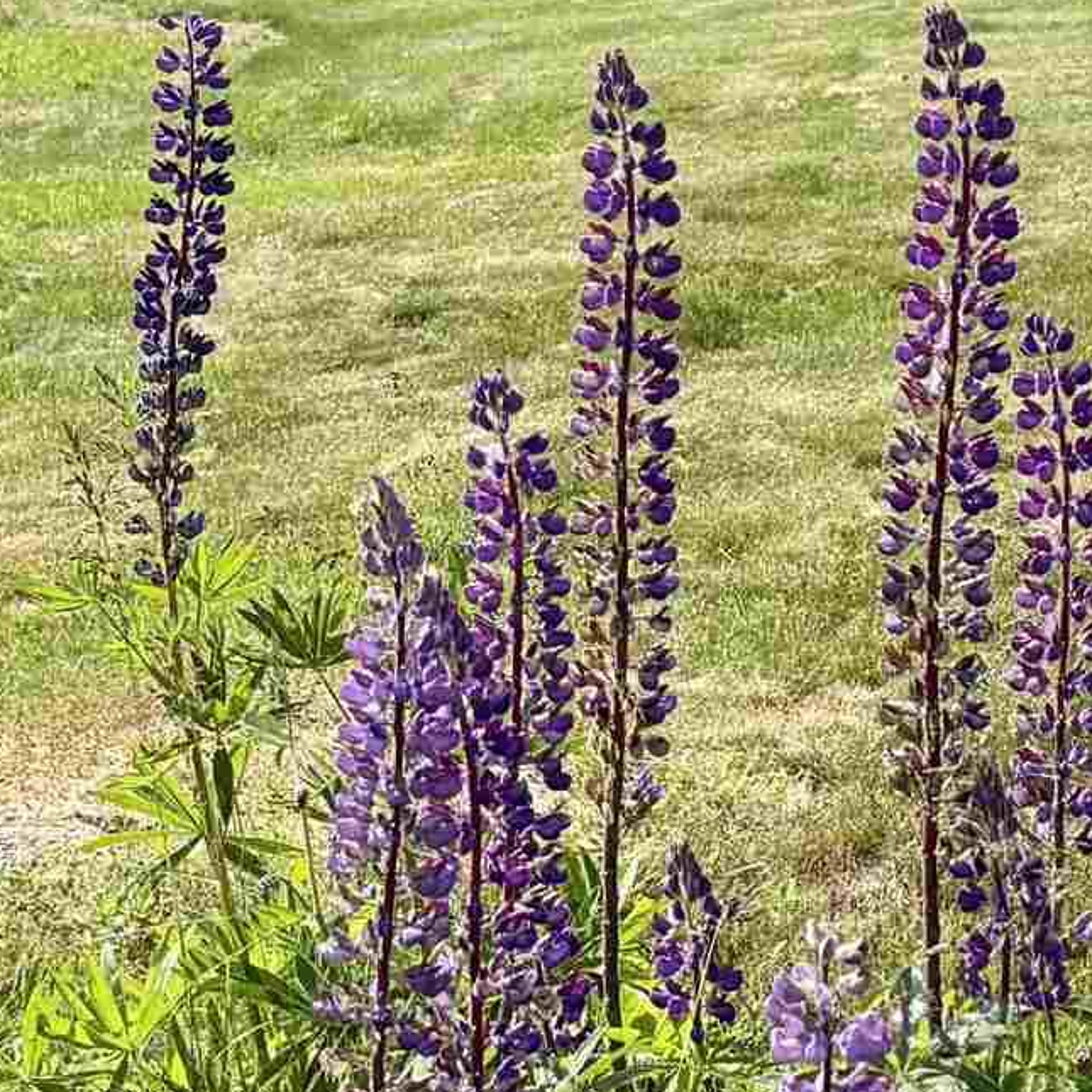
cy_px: 397
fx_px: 3605
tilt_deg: -7.5
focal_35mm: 101
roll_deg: +0.3
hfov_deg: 17.2
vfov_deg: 17.2
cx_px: 503
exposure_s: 1/4673
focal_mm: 6.76
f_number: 1.78
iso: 125
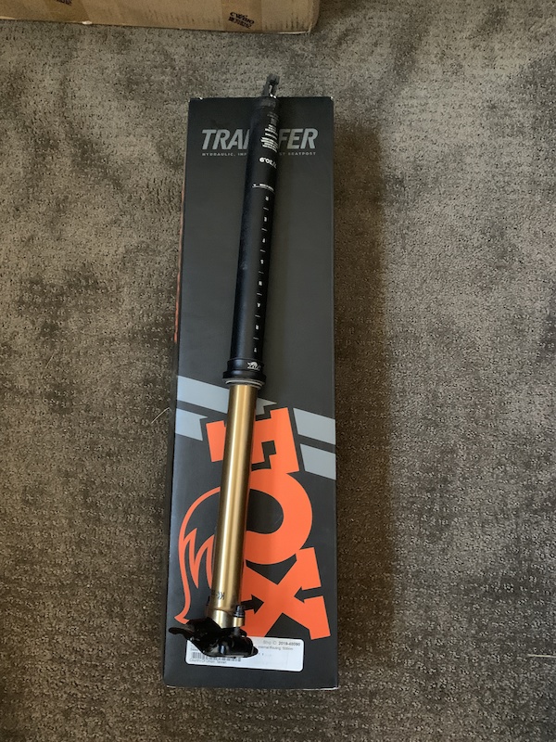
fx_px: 557
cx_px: 278
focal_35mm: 26
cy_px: 371
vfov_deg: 67.3
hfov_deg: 53.1
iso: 640
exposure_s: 1/24
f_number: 1.8
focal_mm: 4.25
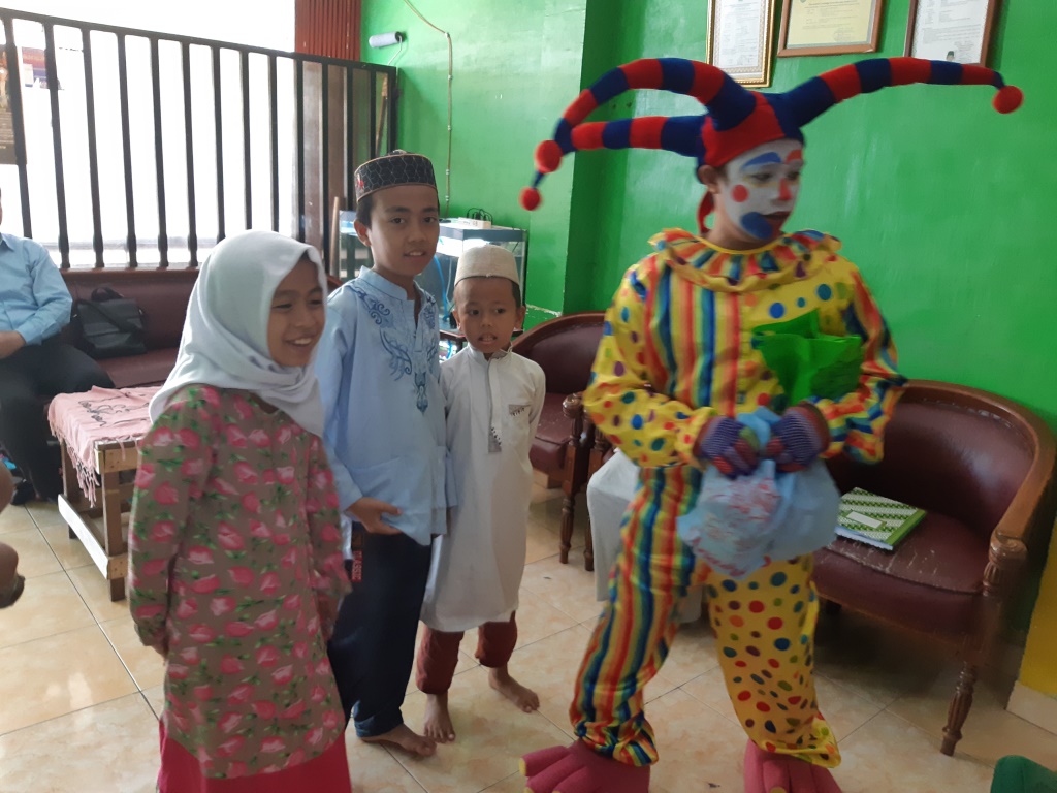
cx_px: 528
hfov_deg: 67.3
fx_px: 794
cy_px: 396
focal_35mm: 26
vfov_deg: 53.1
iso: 200
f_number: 1.7
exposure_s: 1/50
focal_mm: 3.93
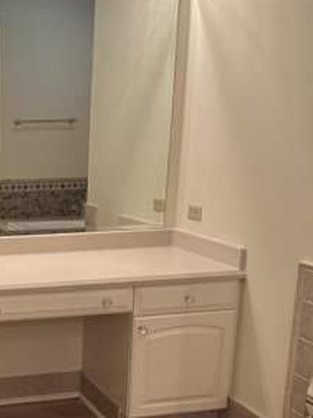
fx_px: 640
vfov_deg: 35.8
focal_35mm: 53
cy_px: 280
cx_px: -29
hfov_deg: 25.5
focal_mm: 6.86
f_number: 1.78
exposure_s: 1/120
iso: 100
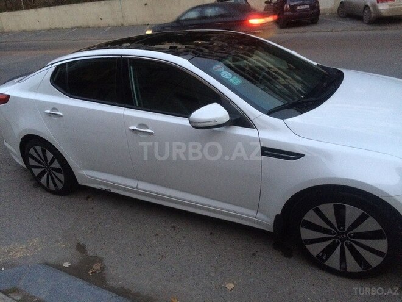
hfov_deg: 61.7
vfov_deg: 48.2
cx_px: 201
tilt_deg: -24.6
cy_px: 151
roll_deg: +6.0
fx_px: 337
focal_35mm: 29
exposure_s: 1/25
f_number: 2.2
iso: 320
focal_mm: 4.15
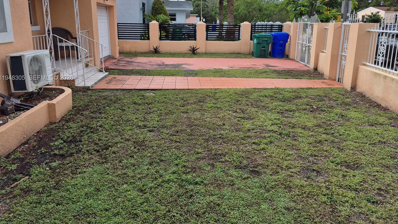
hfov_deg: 71.9
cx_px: 200
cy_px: 78
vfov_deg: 43.9
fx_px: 274
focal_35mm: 26
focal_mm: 5.4
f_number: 1.8
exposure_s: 1/1620
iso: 25
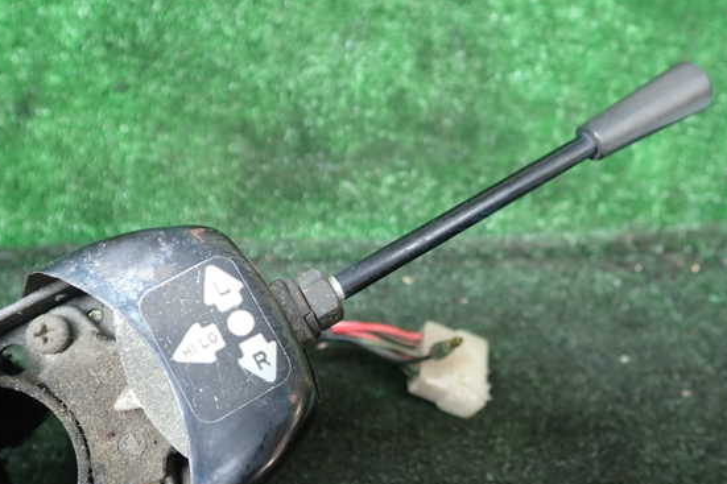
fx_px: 686
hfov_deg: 55.8
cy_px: 252
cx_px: 376
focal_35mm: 34
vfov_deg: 38.9
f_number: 2.3
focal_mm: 5.4
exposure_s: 1/60
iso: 100
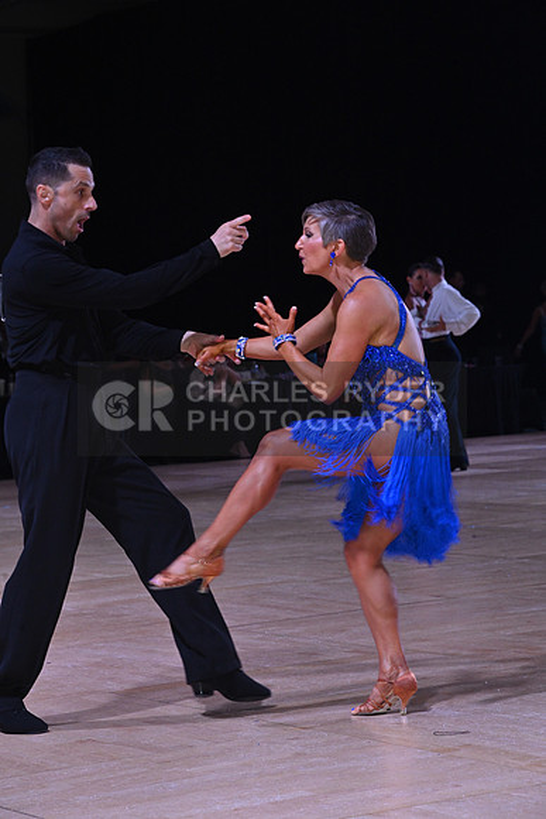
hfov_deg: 13.0
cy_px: 410
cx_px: 273
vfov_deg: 19.5
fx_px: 2387
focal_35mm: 105
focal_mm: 105
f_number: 11
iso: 1600
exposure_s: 1/200
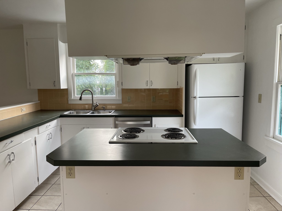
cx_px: 141
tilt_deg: -7.4
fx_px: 212
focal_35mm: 26
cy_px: 106
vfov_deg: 53.1
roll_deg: +0.7
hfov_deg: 67.3
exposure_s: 1/107
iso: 125
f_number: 1.6
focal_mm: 5.1
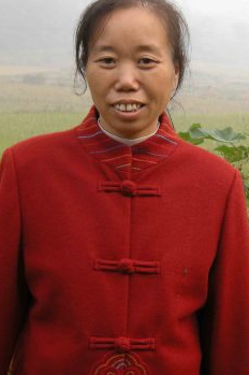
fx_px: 728
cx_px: 190
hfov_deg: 19.3
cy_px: 194
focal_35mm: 70
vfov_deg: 28.9
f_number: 2.7
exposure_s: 1/287
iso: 64
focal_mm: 7.5
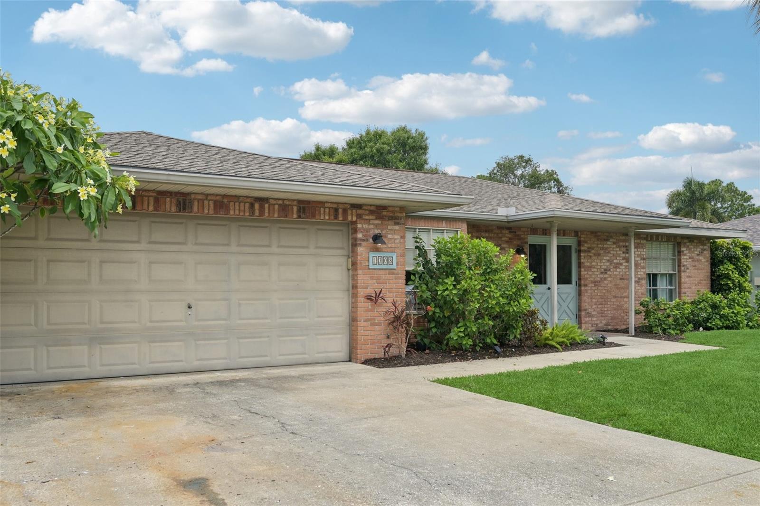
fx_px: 633
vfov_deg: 43.6
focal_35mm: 30
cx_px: 380
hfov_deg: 61.9
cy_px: 253
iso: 400
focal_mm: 30
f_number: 8
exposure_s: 1/1250
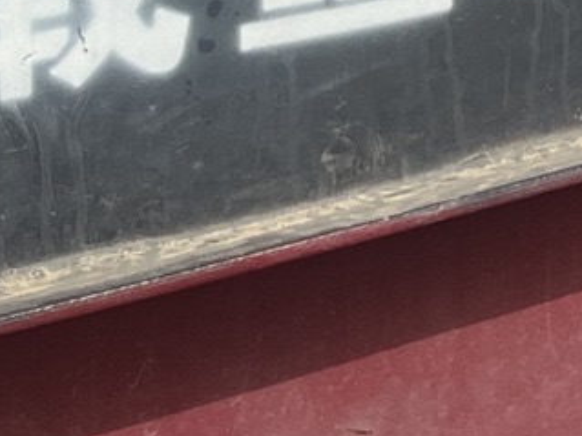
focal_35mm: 163
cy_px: -859
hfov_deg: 10.1
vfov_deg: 7.9
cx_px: 1518
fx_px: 2739
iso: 50
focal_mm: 5.1
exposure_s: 1/3049
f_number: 1.6
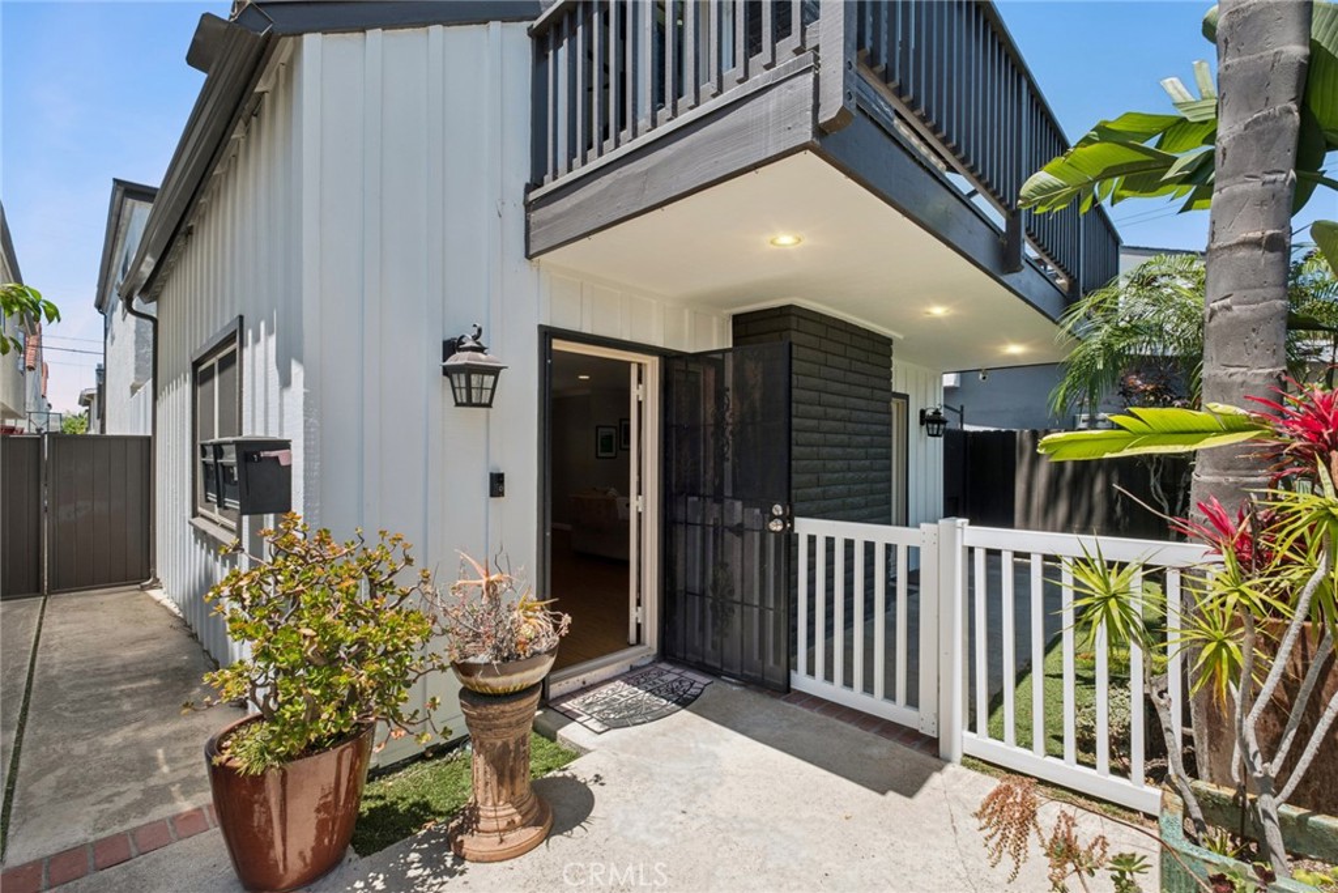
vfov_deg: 77.3
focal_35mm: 15
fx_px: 558
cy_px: 446
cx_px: 669
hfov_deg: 100.4
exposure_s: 1/160
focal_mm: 10
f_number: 8
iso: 200
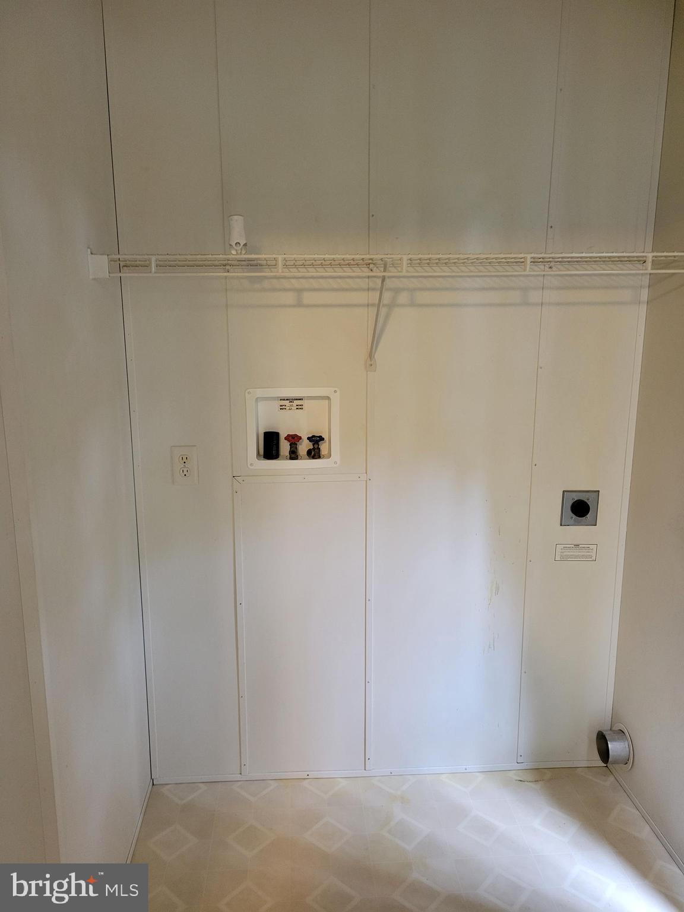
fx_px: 685
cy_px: 456
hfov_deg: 53.1
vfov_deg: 67.3
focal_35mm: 26
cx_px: 342
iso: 400
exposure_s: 1/40
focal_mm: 5.4
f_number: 1.8
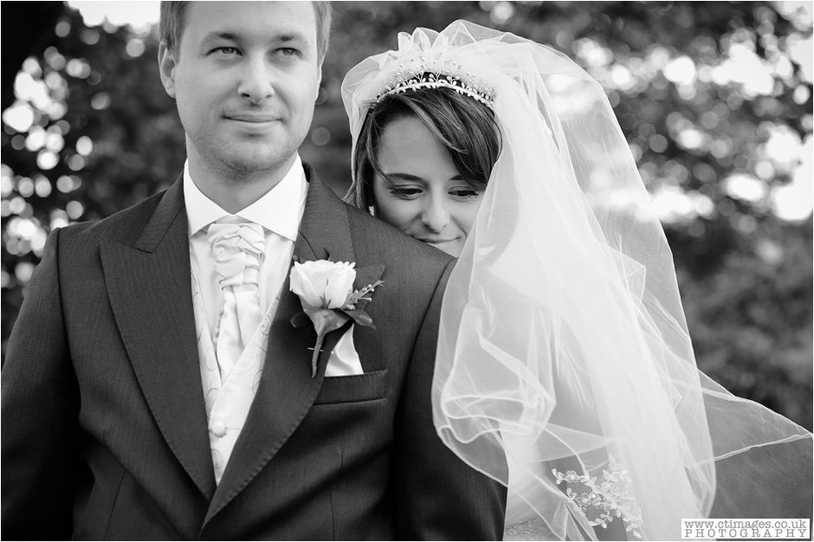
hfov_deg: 23.9
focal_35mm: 85
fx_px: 1921
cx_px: 407
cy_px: 271
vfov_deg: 16.1
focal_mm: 85
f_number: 4
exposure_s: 1/250
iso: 250
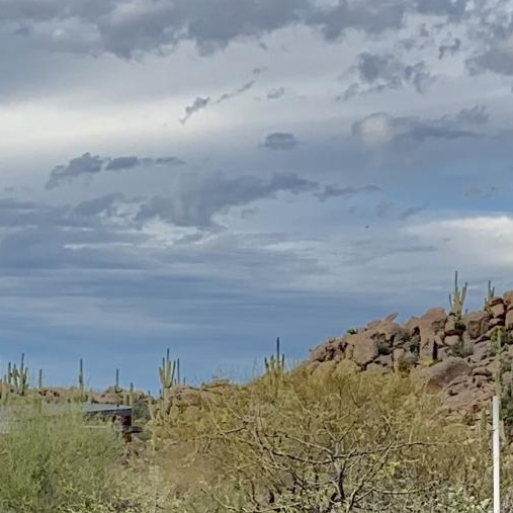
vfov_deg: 12.6
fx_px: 2280
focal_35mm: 136
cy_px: 561
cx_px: 361
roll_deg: -1.1
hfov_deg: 12.8
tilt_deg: -2.7
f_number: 1.8
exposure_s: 1/631
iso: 25
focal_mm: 4.25
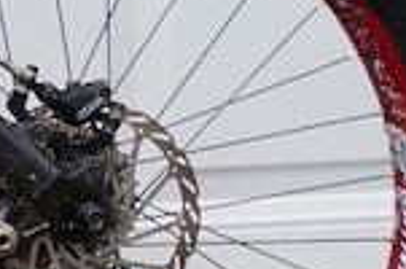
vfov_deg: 6.1
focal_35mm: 224
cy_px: 11
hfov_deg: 8.2
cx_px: -675
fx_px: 2521
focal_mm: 22
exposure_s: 1/125
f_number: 10
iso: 100
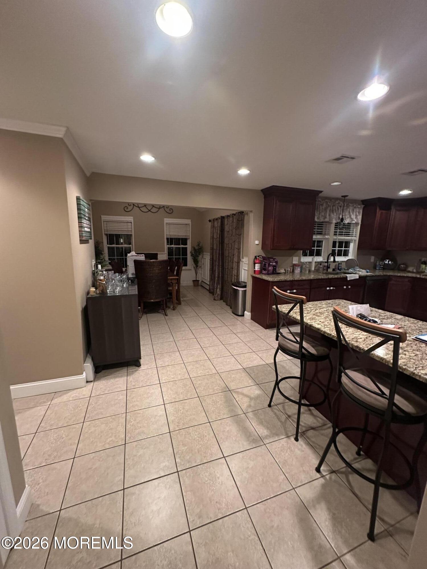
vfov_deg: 102.1
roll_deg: -0.5
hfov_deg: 85.7
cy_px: 284
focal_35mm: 14
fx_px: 230
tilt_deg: -9.2
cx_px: 214
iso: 800
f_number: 2.2
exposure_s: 1/60
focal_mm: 2.22
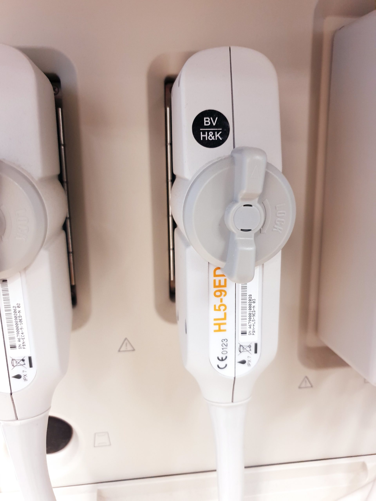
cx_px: 188
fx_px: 377
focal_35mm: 26
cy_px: 250
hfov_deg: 53.1
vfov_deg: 67.3
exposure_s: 1/25
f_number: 1.5
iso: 250
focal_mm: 4.3
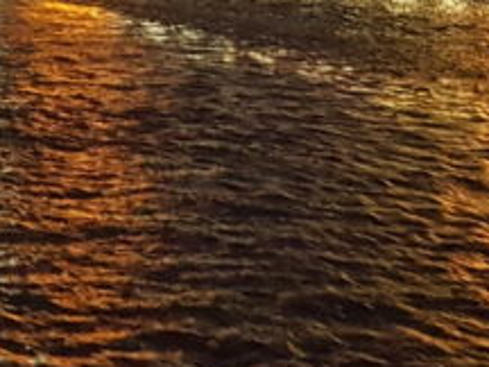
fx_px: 1738
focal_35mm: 123
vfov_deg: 11.2
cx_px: -111
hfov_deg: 15.4
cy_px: -290
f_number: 1.7
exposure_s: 1/10
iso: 400
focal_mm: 4.2
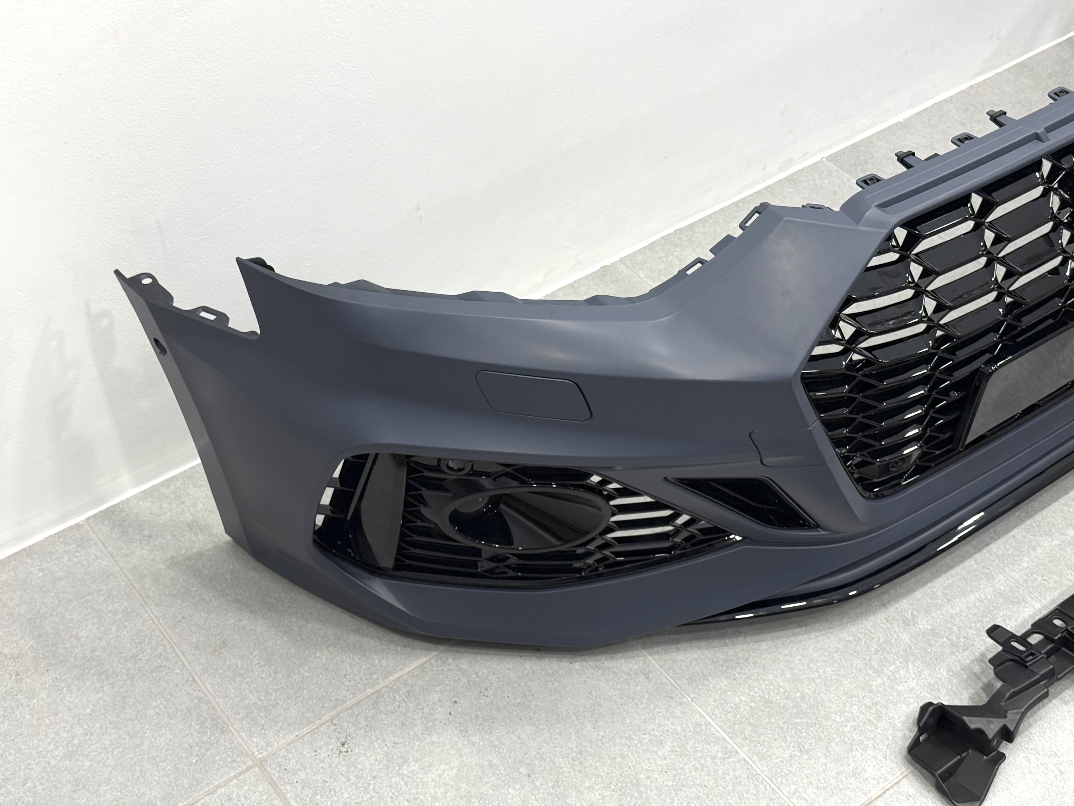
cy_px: 403
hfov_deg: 39.7
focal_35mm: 48
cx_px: 537
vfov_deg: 30.3
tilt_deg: -45.4
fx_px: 1489
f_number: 1.78
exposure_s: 1/375
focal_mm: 6.76
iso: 64
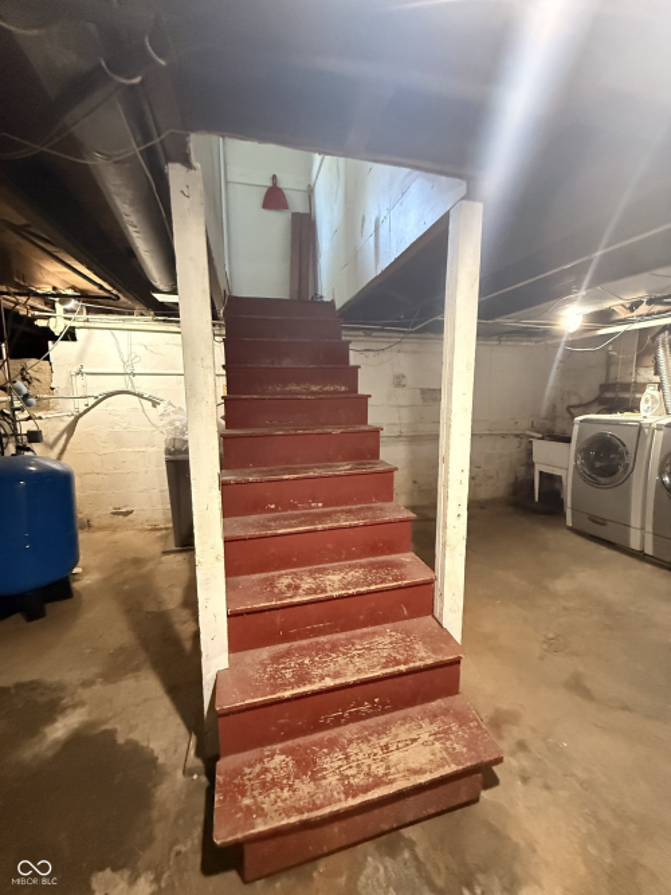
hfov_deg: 85.7
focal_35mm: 14
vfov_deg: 102.1
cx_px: 336
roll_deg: -0.6
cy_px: 448
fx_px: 362
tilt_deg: -6.4
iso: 1000
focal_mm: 2.22
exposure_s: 1/60
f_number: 2.2
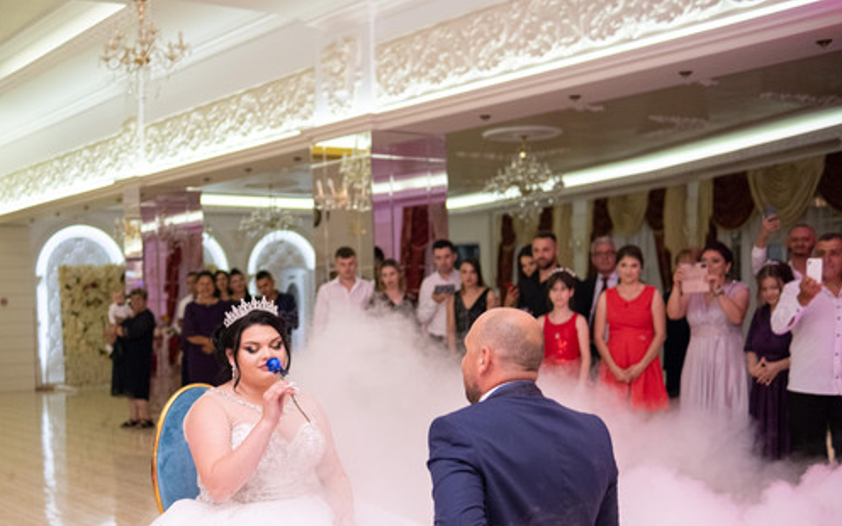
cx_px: 304
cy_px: 361
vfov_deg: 27.8
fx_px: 1056
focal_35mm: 46
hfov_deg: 43.1
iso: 1250
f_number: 1.8
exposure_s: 1/125
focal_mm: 23
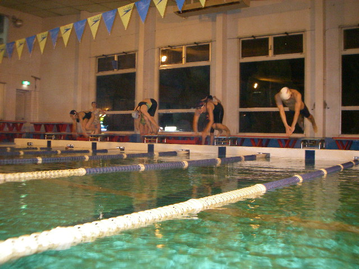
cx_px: 180
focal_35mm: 38
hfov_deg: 49.0
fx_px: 394
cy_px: 134
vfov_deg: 37.7
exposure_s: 1/40
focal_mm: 6.3
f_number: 3.3
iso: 400
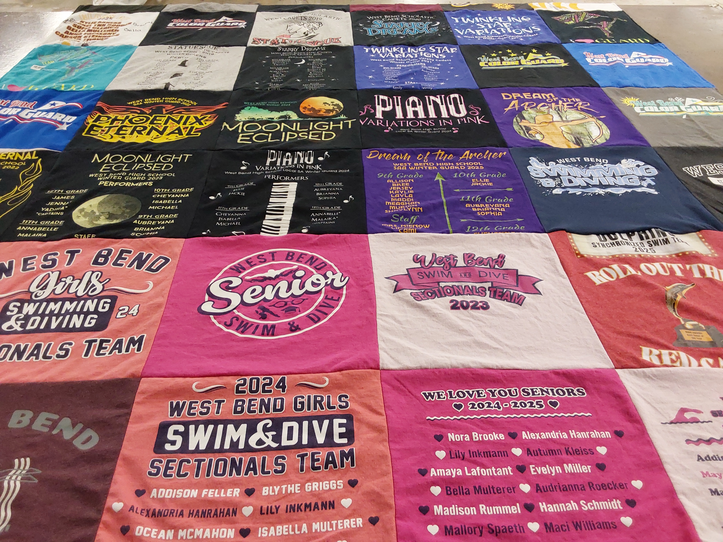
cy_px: 271
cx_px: 362
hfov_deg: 63.4
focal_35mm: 28
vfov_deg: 49.7
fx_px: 585
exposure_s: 1/60
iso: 125
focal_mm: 2.91
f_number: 1.9
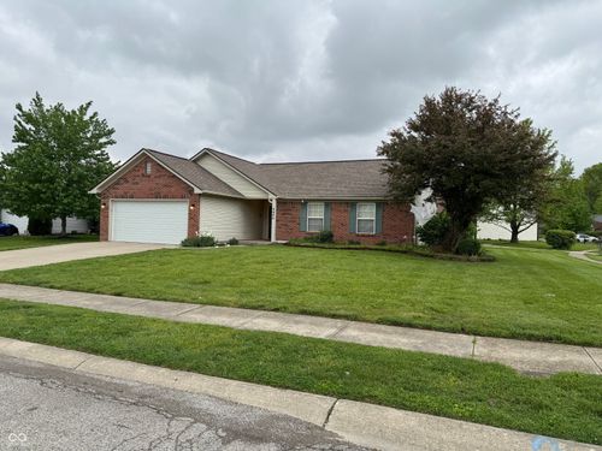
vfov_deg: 56.8
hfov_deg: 71.6
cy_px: 226
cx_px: 301
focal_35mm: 24
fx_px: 417
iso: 80
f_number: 1.78
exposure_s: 1/1059
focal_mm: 6.76
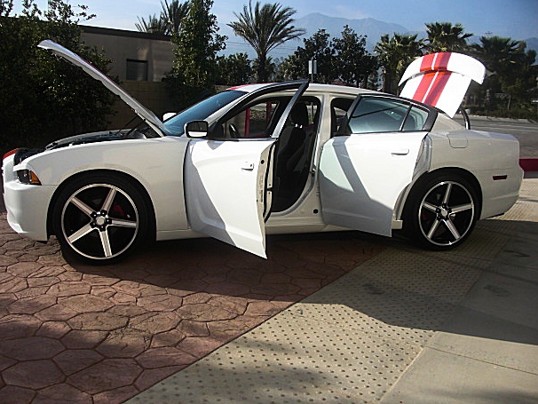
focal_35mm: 38
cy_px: 209
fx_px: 591
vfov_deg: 37.7
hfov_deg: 48.9
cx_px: 257
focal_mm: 6.3
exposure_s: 1/160
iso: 50
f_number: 7.9
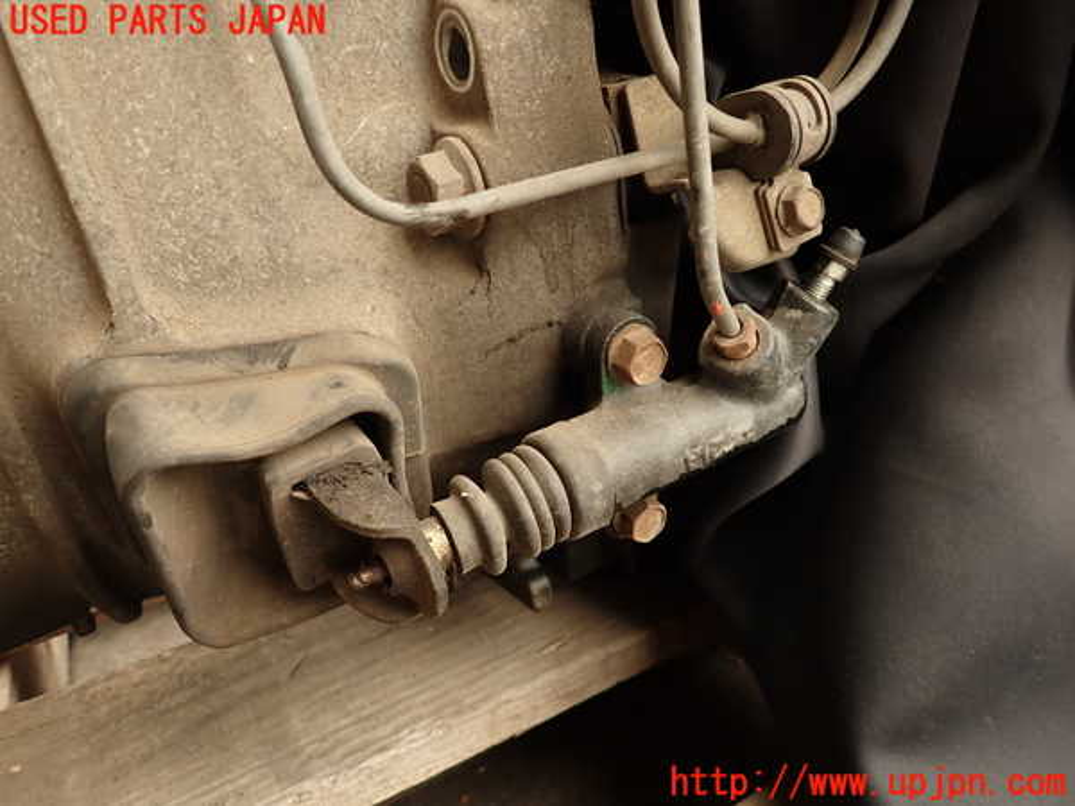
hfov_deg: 69.4
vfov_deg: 54.9
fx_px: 776
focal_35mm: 25
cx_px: 538
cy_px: 403
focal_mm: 4.5
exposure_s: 1/80
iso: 100
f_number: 2
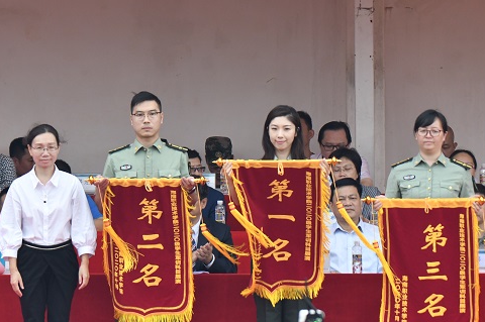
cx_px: 190
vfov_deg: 2.2
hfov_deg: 3.4
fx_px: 8250
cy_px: 163
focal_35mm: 613
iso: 1100
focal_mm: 280
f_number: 5.6
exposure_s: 1/640
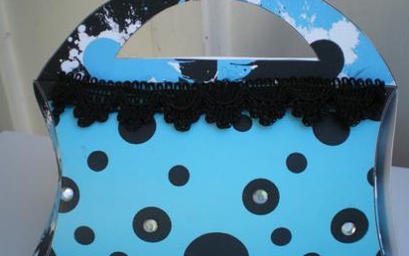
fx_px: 491
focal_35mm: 44
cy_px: 134
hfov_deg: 45.2
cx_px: 210
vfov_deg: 29.2
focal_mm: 6.3
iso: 64
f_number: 3.1
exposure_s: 1/147
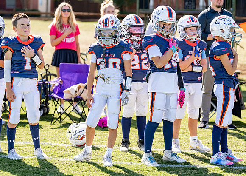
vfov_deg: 14.0
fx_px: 713
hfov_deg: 19.6
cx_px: 101
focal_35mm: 102
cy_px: 81
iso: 100
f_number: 2.8
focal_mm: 88
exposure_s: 1/640
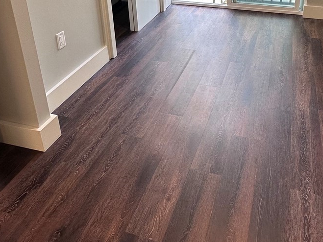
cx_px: 199
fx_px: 317
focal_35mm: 34
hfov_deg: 53.5
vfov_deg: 38.0
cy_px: 10
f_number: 2.2
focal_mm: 2.22
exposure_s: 1/120
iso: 100
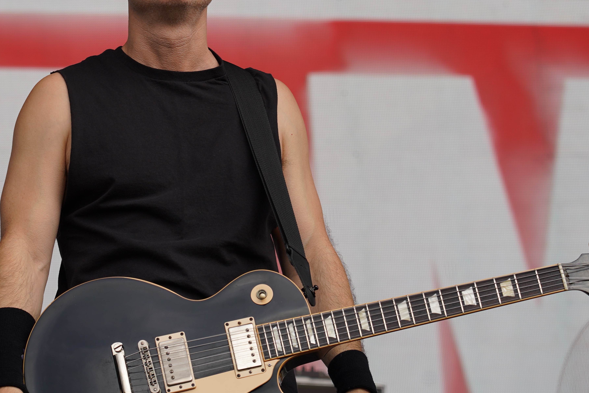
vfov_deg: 7.8
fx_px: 2863
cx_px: 212
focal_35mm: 175
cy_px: 123
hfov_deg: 11.7
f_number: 5
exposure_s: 1/200
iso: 100
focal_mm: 105
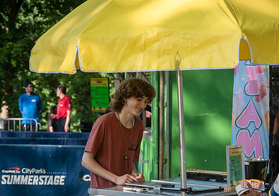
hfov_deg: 15.8
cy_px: 143
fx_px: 1008
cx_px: 155
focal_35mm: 128
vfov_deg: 11.1
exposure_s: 1/200
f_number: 5
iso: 200
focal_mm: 80
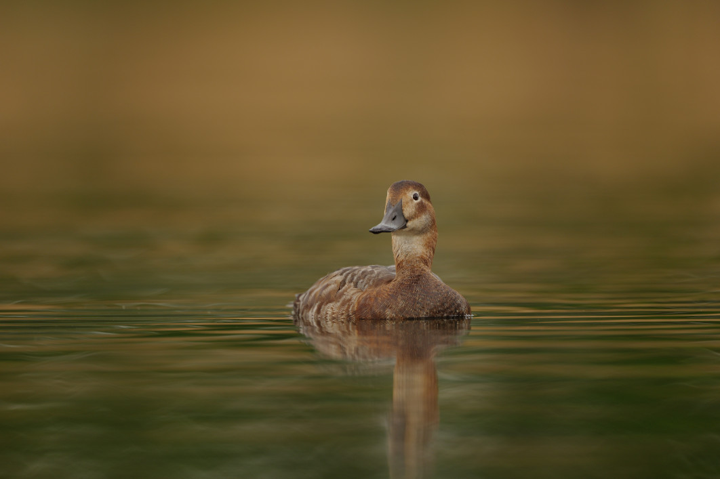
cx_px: 360
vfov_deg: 2.3
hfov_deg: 3.4
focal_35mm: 600
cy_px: 240
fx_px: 11994
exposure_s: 1/500
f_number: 4
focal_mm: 600
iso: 400
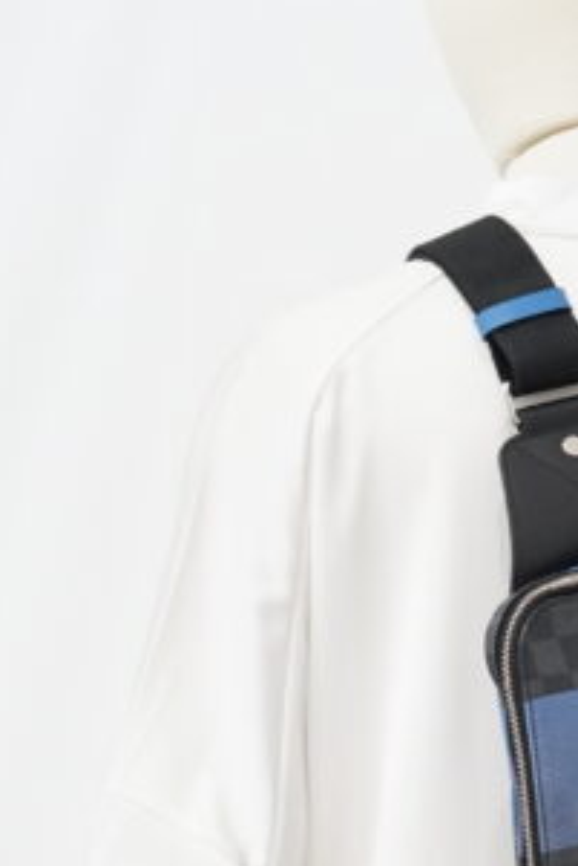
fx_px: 4089
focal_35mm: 170
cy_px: 1033
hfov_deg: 8.0
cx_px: 600
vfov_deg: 11.8
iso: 640
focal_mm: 50
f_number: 6.3
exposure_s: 1/8
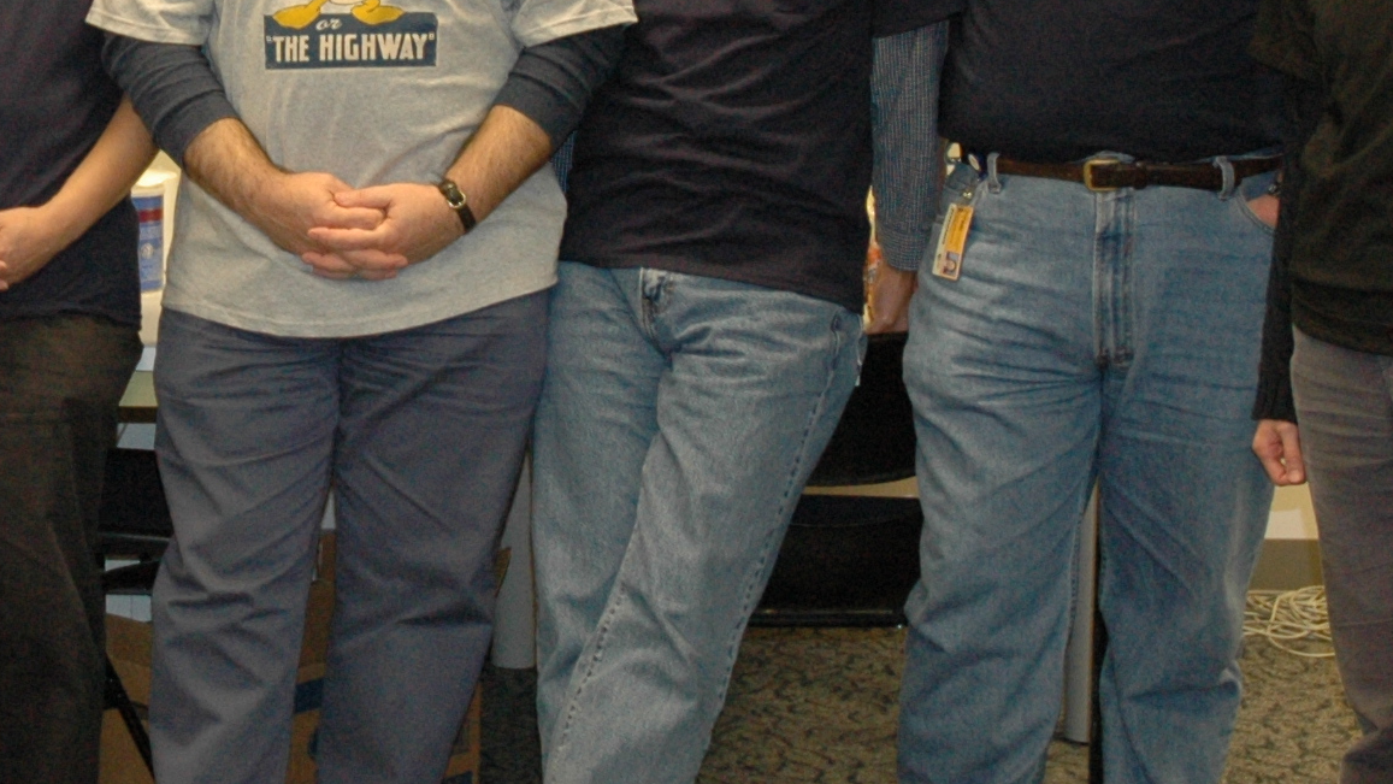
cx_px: 158
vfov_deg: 12.3
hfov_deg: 21.3
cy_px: 107
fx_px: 3620
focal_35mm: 98
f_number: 4
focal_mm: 24
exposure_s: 1/80
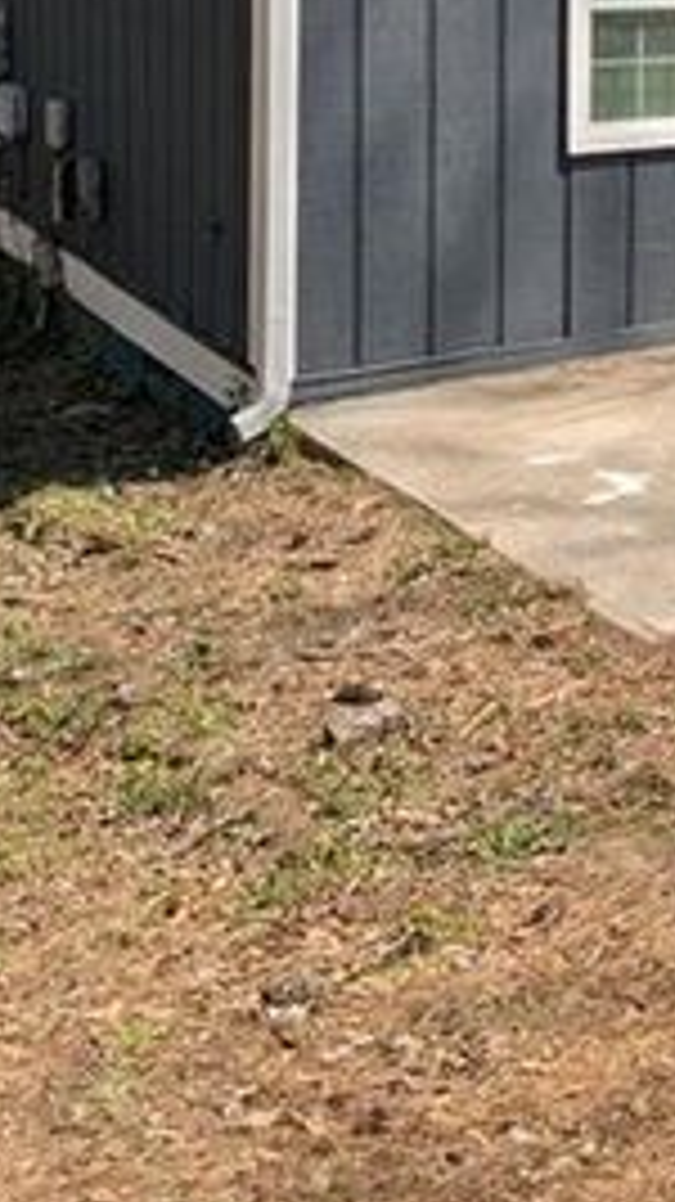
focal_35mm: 65
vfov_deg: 30.3
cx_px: 1102
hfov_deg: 16.4
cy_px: 18
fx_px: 2070
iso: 47
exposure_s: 1/1550
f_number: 1.85
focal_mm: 6.81
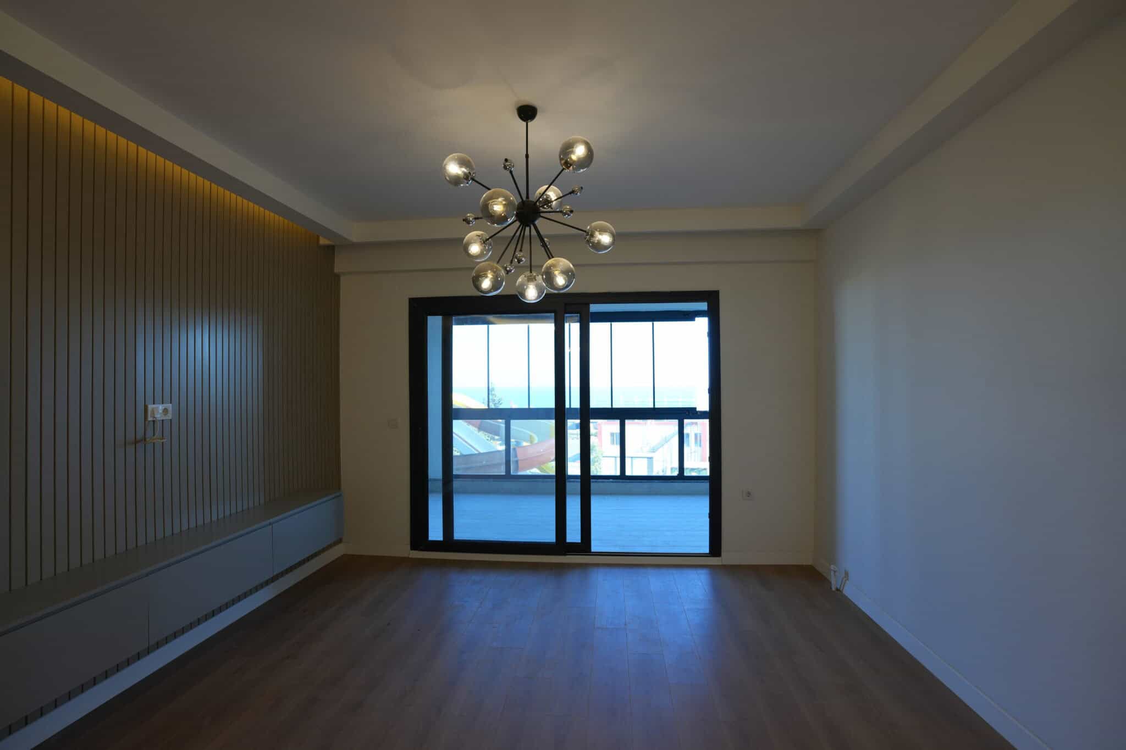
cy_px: 375
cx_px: 563
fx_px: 532
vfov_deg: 70.4
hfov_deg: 93.3
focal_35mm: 17
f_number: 4
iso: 200
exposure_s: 1/60
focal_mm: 17
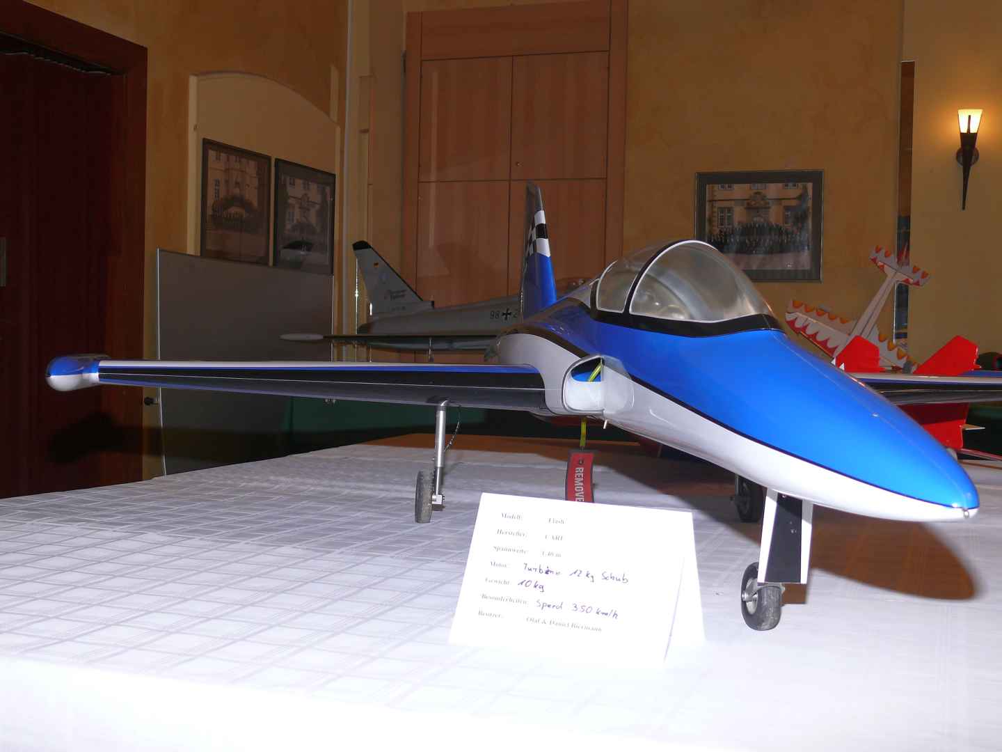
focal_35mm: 46
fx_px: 1332
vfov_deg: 31.5
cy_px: 376
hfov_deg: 41.2
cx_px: 501
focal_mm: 9.7
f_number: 3.2
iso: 100
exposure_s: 1/125
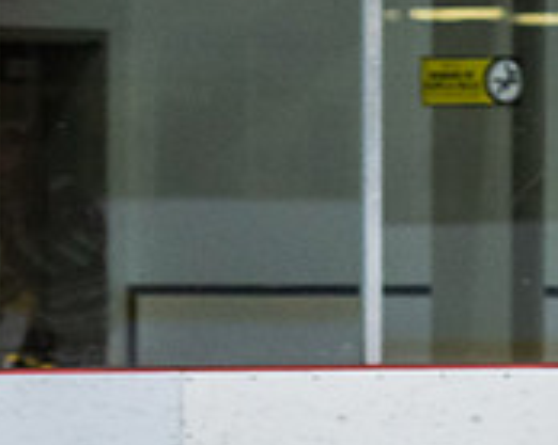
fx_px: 8830
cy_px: 500
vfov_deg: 2.9
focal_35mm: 535
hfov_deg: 3.6
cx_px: 734
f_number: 2.8
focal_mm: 90
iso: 1600
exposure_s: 1/640
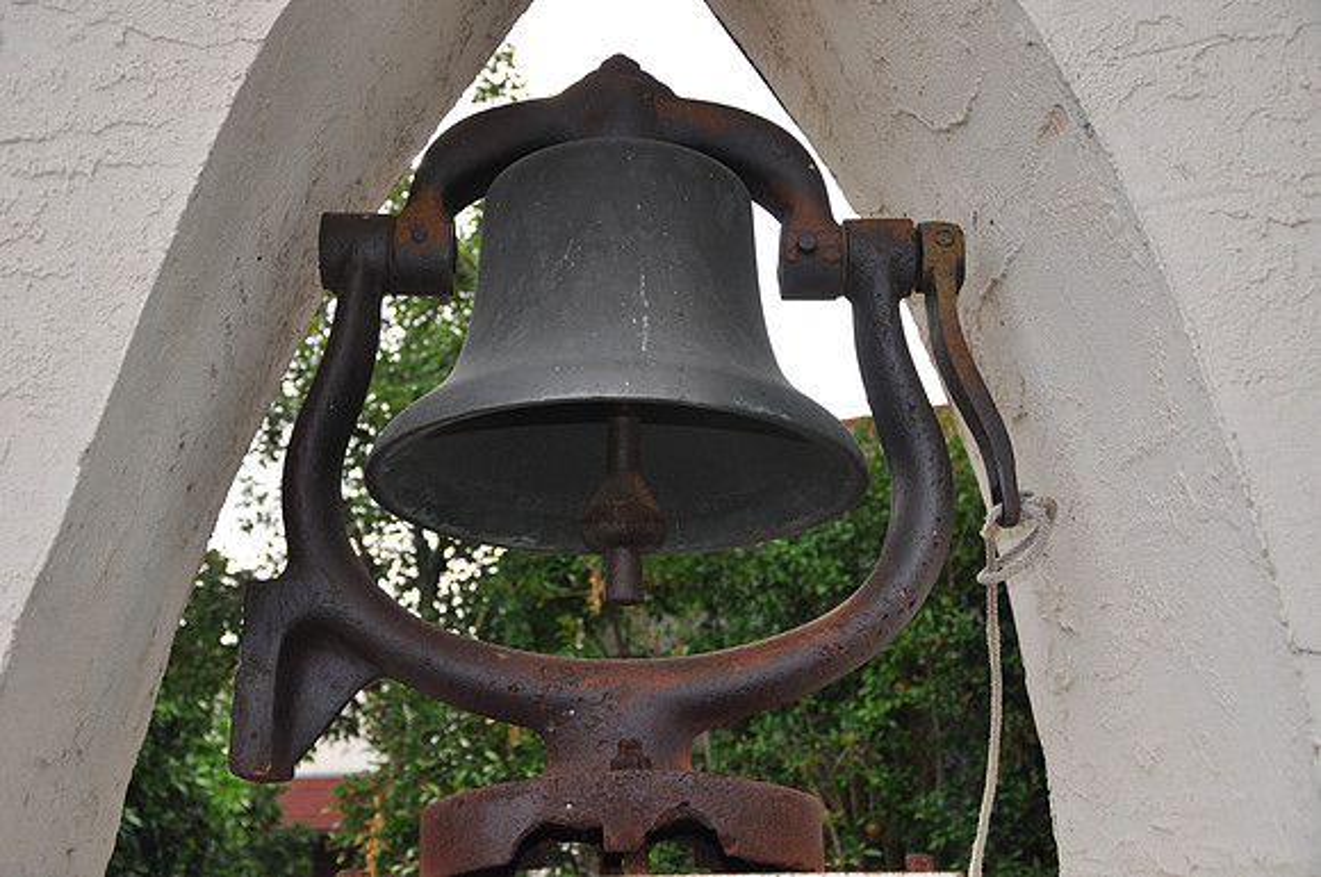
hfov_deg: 38.9
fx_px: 1869
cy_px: 438
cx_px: 660
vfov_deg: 26.4
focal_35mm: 51
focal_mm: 34
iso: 280
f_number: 4.2
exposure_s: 1/200
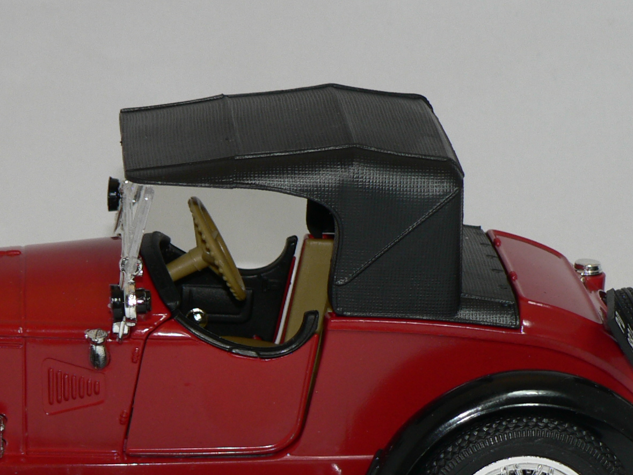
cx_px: 188
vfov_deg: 9.0
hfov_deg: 12.0
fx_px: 3017
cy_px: 423
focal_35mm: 165
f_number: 3.2
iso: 80
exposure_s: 1/60
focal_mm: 12.6
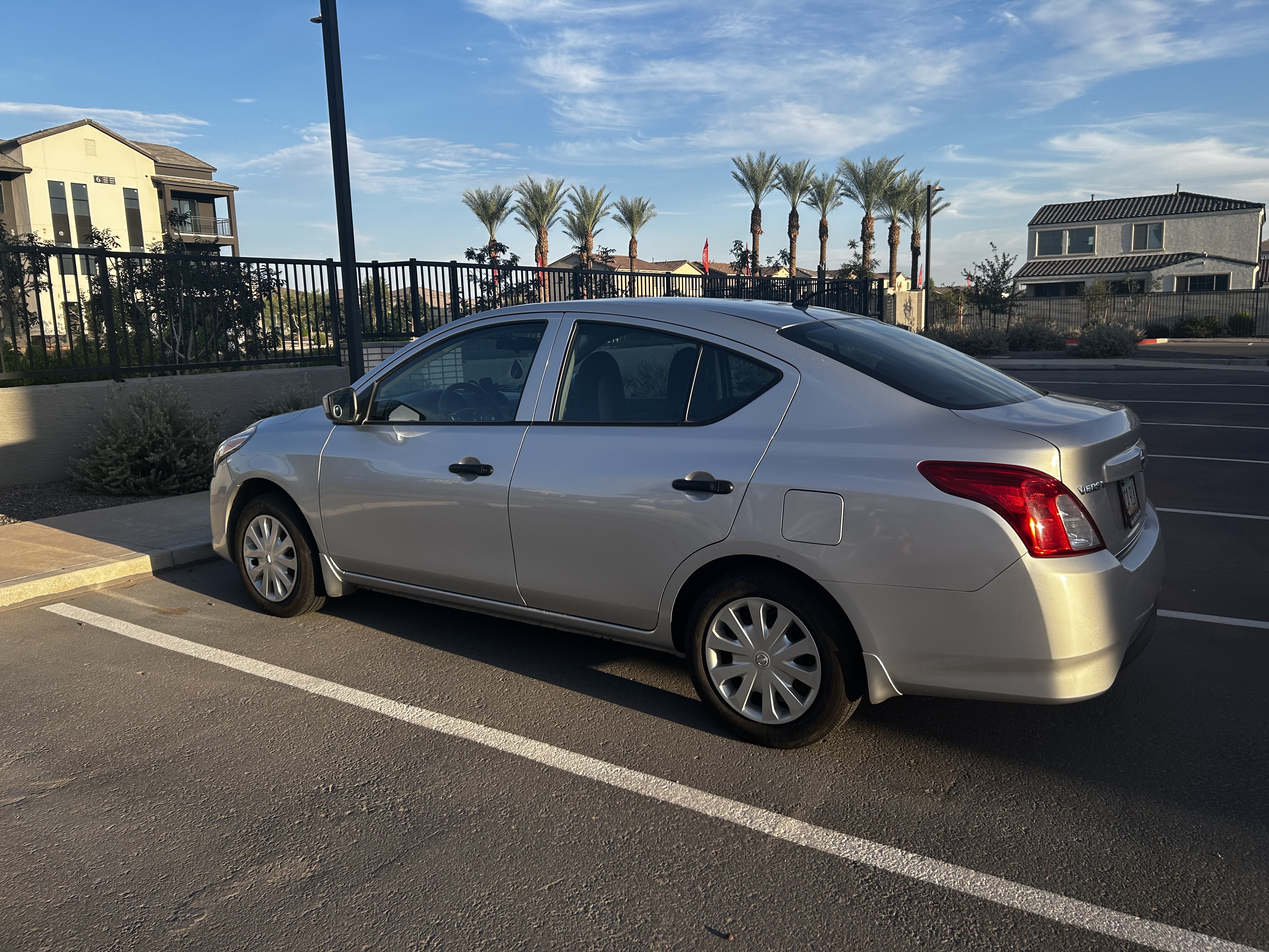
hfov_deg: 67.3
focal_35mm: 26
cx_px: 634
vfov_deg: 53.1
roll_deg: -1.6
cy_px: 476
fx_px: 953
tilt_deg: -13.4
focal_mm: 5.7
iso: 50
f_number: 1.5
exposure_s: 1/1669
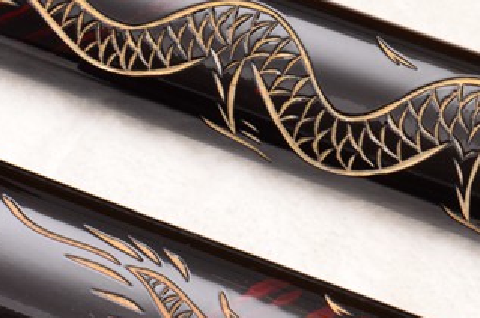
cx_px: 423
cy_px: 274
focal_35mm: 169
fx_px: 2251
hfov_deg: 12.1
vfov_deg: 8.0
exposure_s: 1/125
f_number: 18
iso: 1000
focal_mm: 45
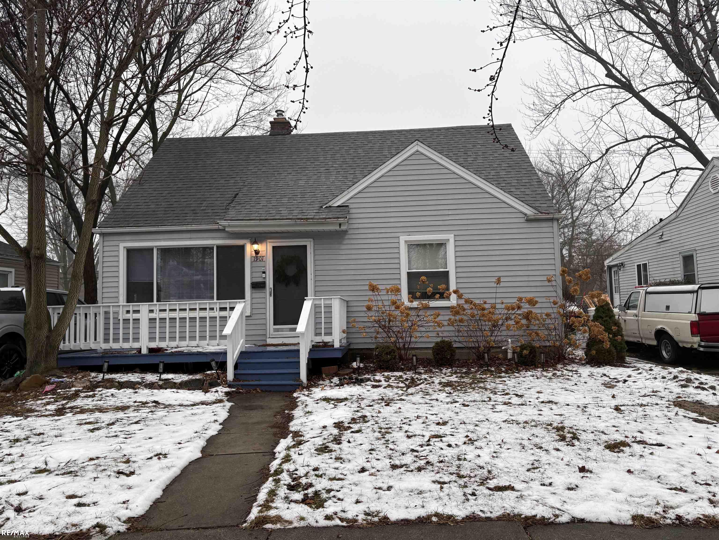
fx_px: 540
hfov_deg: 67.3
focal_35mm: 26
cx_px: 360
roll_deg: +1.4
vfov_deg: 53.1
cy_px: 270
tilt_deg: +4.2
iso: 50
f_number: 1.6
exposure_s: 1/122
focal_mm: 5.96
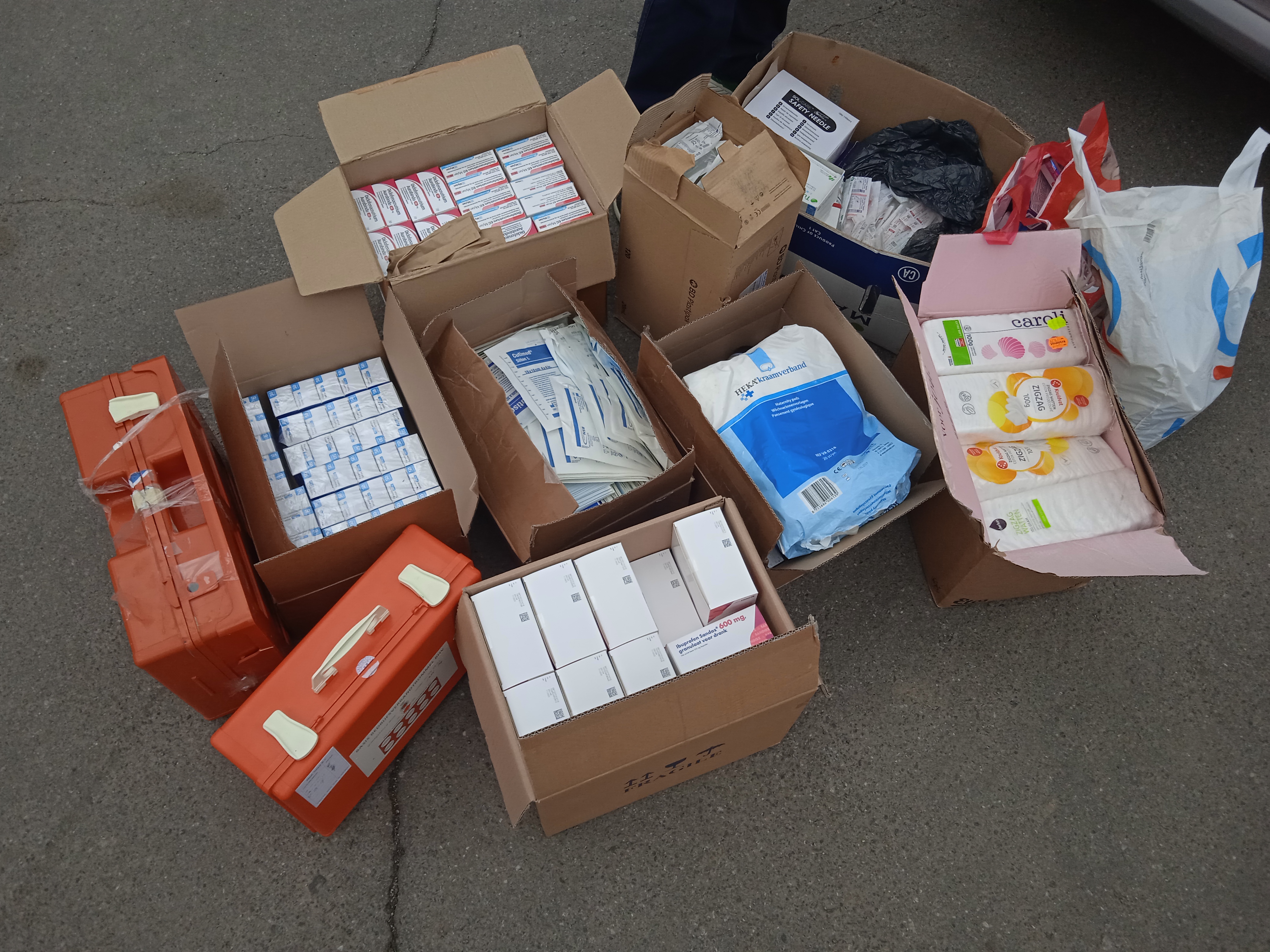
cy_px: 476
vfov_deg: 49.7
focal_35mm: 28
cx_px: 635
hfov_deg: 63.4
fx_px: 1027
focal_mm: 3.43
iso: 100
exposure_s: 1/729
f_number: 2.2
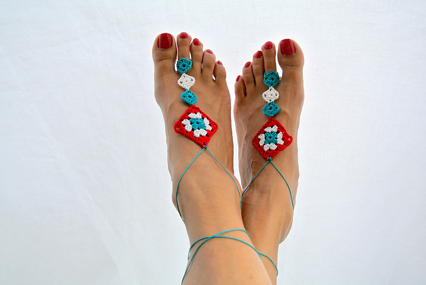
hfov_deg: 55.8
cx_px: 213
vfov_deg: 39.0
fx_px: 403
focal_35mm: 34
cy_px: 142
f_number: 3.8
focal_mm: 12.7
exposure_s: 1/200
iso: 100
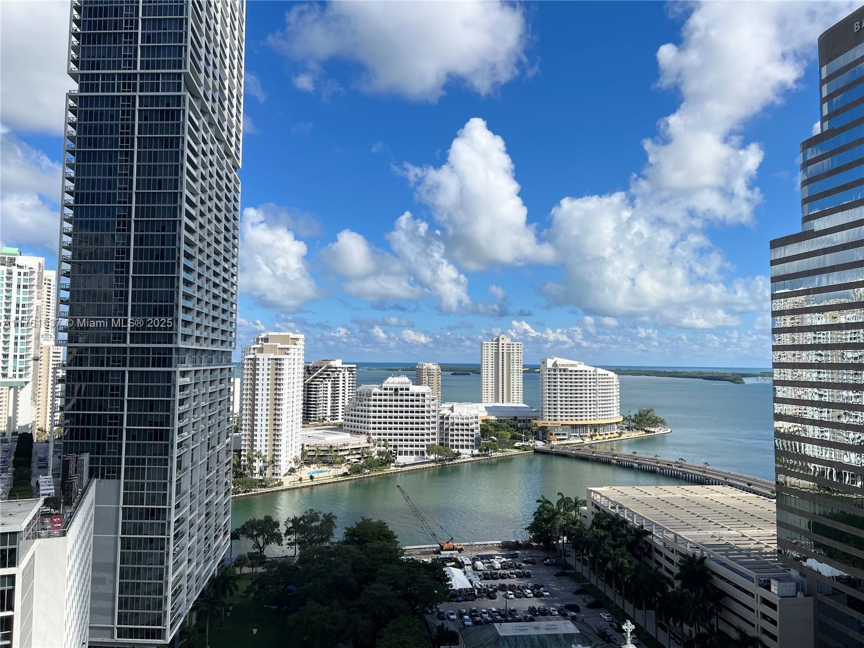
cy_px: 324
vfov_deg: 53.1
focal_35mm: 26
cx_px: 432
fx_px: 649
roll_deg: -0.8
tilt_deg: +3.4
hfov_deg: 67.3
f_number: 1.5
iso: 50
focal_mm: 5.7
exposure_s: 1/6579
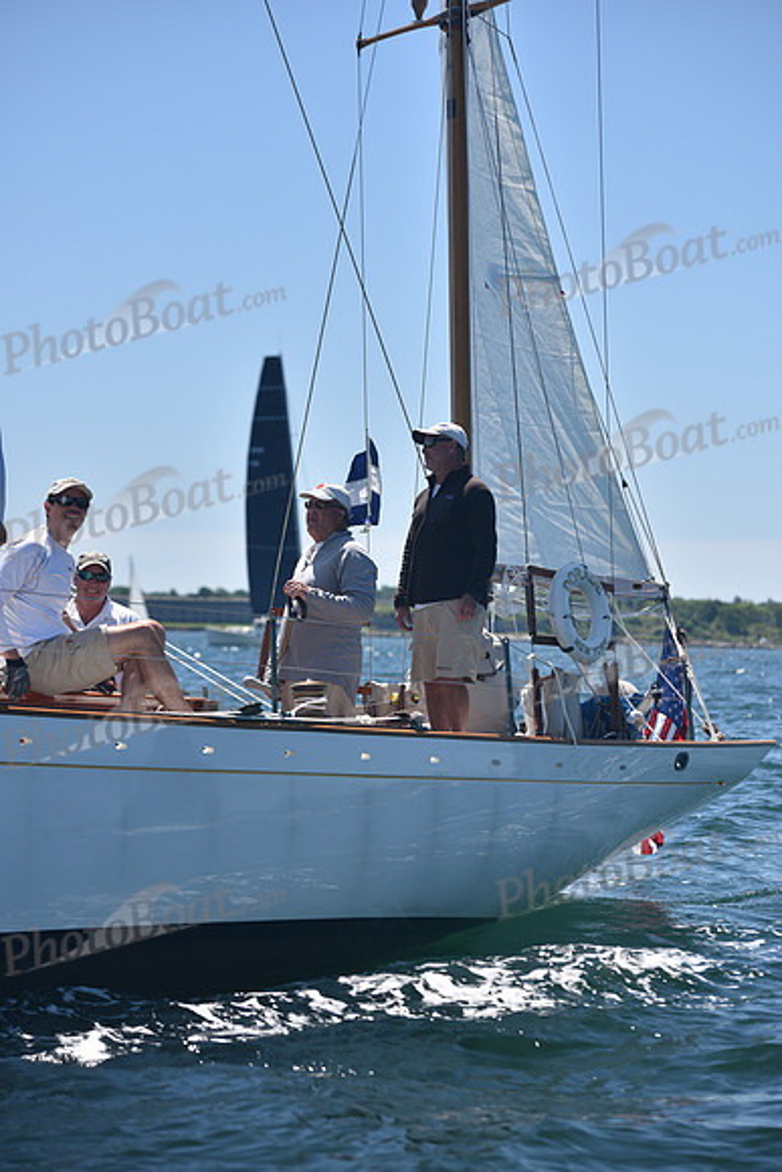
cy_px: 586
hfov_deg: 12.5
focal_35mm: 110
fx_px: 3582
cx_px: 391
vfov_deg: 18.6
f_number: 4
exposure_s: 1/1000
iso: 200
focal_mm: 110
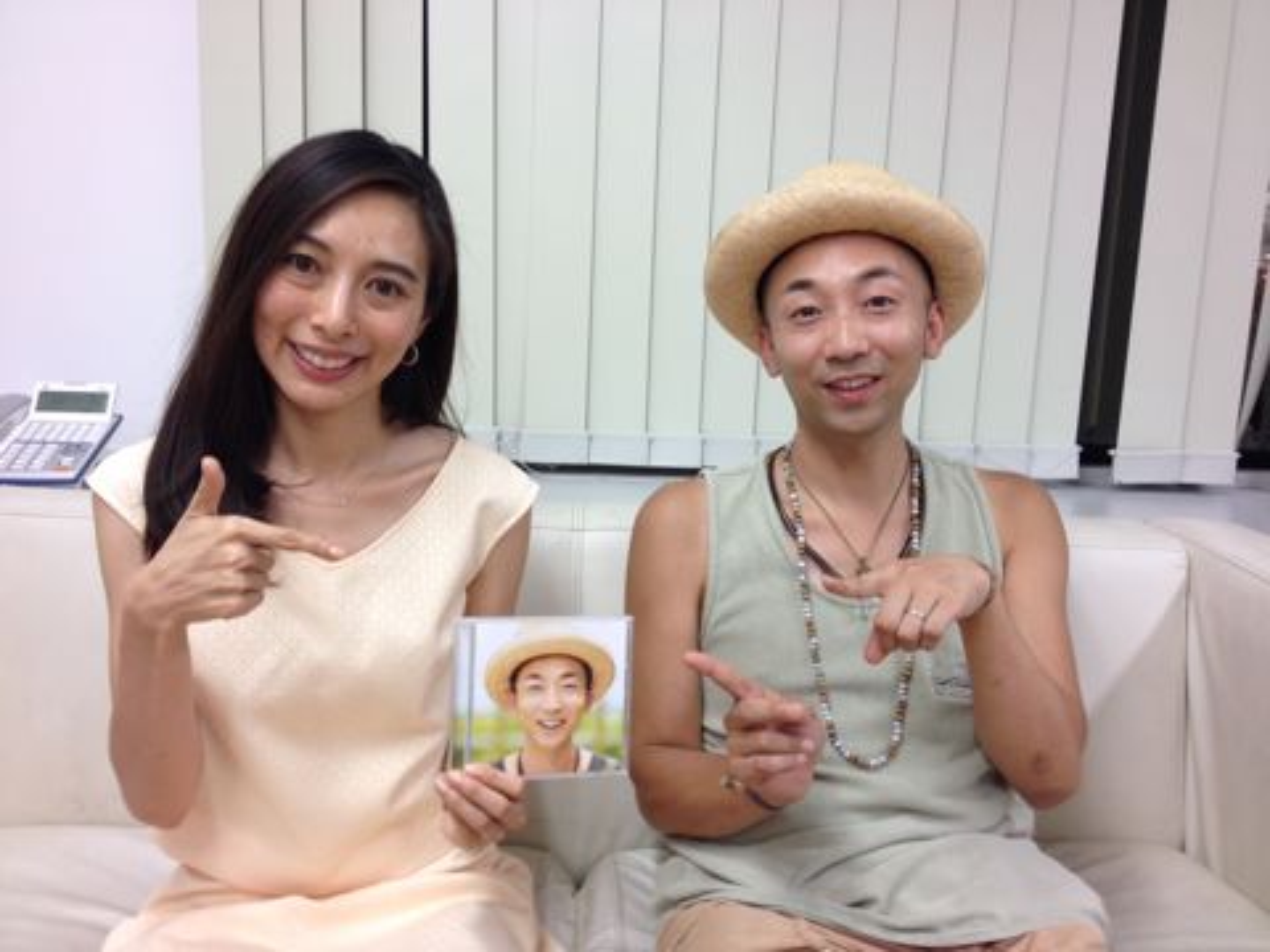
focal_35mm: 35
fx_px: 1284
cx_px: 635
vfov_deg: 40.7
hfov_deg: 52.6
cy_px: 476
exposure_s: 1/24
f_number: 2.4
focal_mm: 4.28
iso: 50
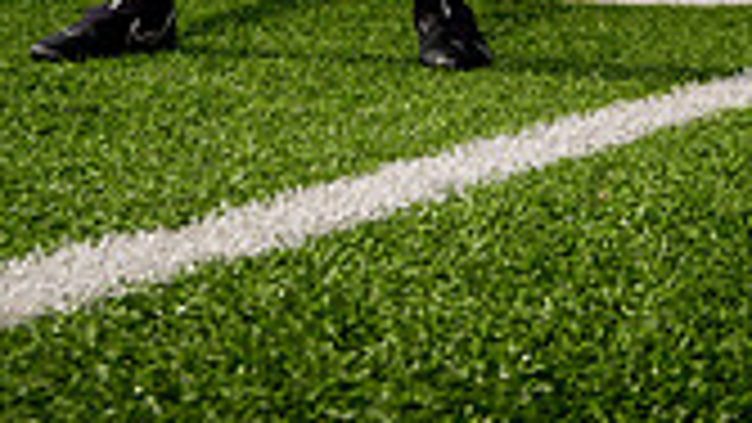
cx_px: 374
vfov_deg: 11.3
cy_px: -522
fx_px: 1855
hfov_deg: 22.9
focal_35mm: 93
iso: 100
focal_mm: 33
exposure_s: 1/1250
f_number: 4.5
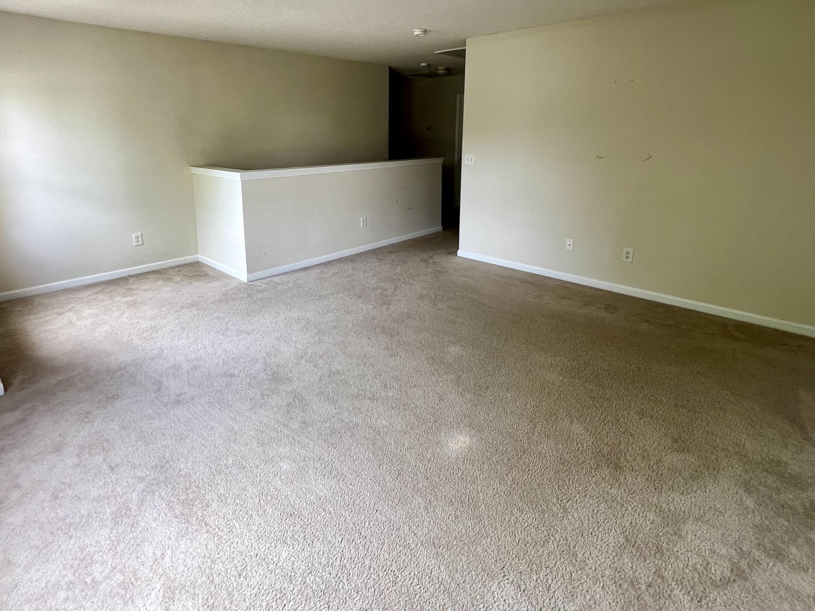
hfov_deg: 87.6
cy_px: 218
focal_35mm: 18
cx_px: 375
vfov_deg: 70.1
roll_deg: +0.3
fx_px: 424
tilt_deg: -11.1
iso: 80
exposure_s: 1/99
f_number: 1.8
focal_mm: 1.57
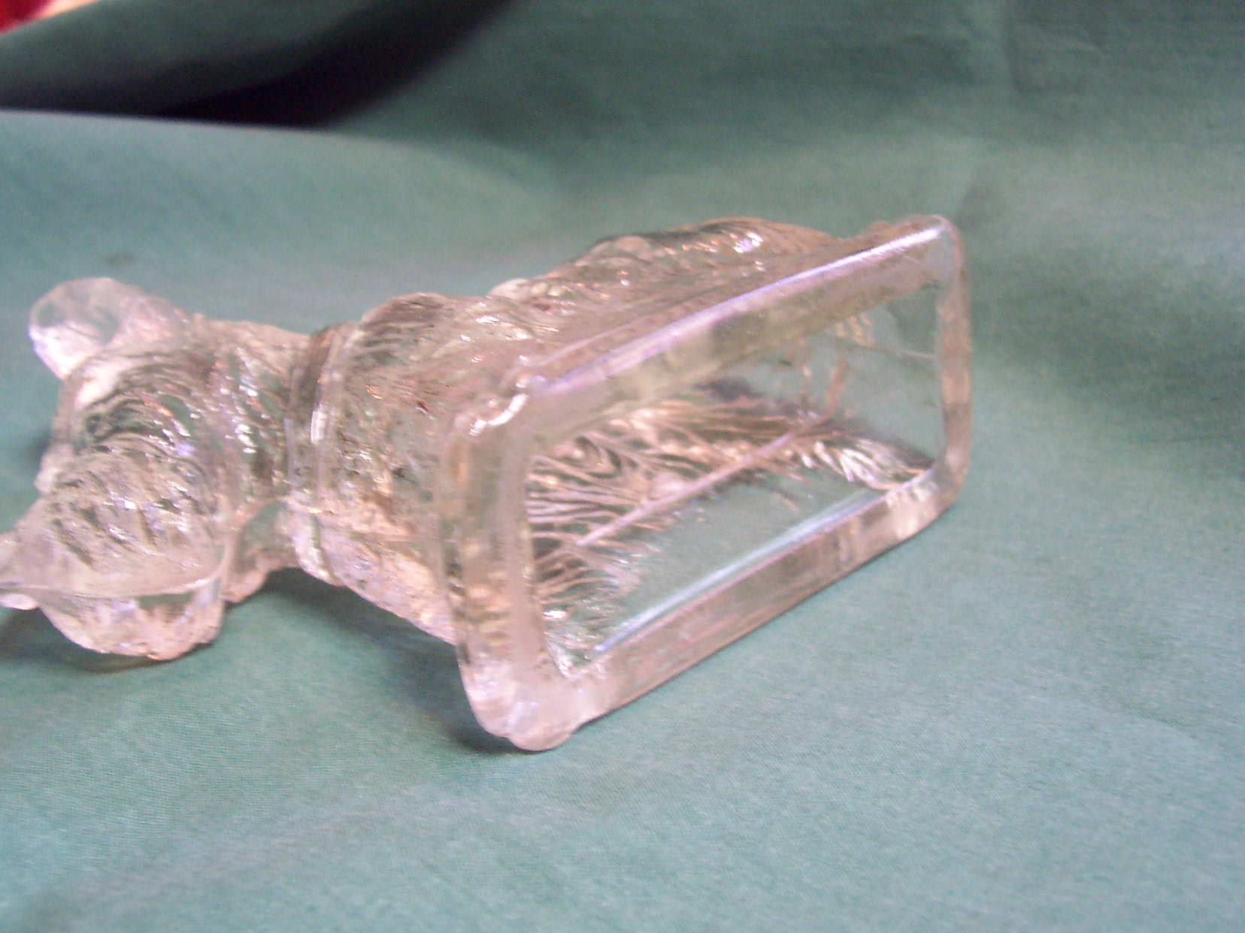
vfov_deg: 38.7
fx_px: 1331
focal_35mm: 37
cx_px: 622
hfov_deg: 50.1
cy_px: 466
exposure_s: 1/15
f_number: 2.8
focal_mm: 5.6
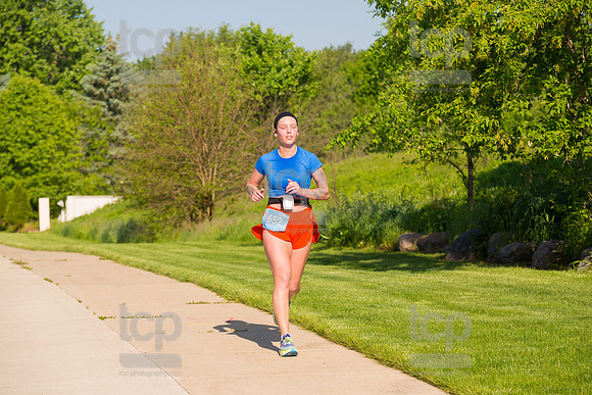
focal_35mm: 120
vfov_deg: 11.4
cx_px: 296
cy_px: 198
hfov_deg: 17.1
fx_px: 1974
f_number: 5.6
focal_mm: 120
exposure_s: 1/2000
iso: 400
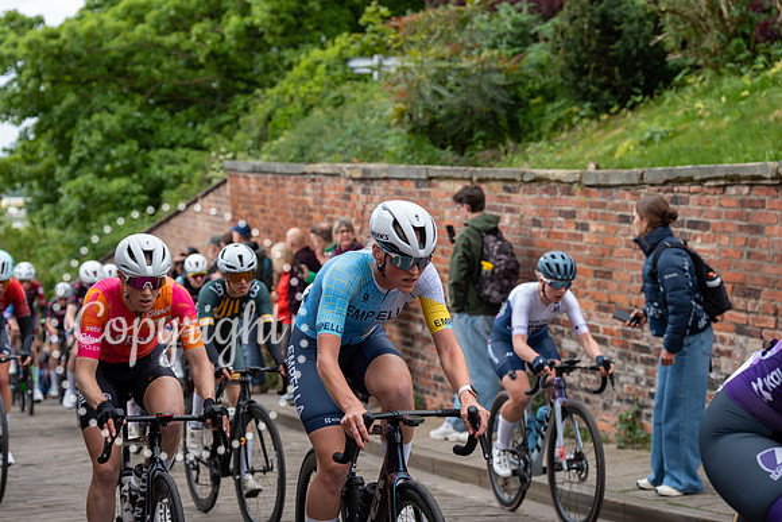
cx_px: 391
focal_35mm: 70
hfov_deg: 28.8
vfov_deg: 19.5
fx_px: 1521
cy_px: 261
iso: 500
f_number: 4
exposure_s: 1/1000
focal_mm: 70
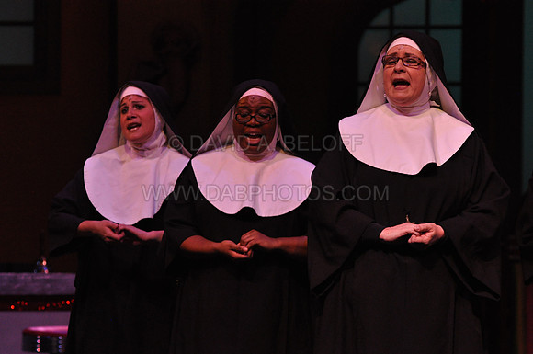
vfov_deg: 6.8
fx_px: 2994
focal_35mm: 202
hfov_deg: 10.2
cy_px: 177
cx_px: 266
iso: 1600
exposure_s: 1/400
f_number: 4.5
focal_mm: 135
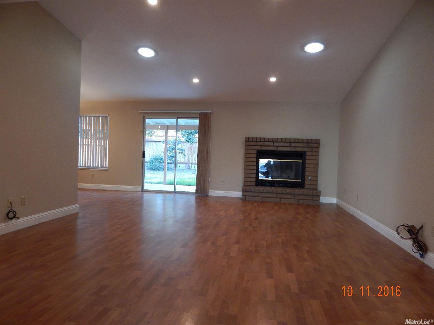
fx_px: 276
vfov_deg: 61.1
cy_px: 162
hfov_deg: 76.4
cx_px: 217
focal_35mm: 22
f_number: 3
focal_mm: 4
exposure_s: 1/30
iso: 250
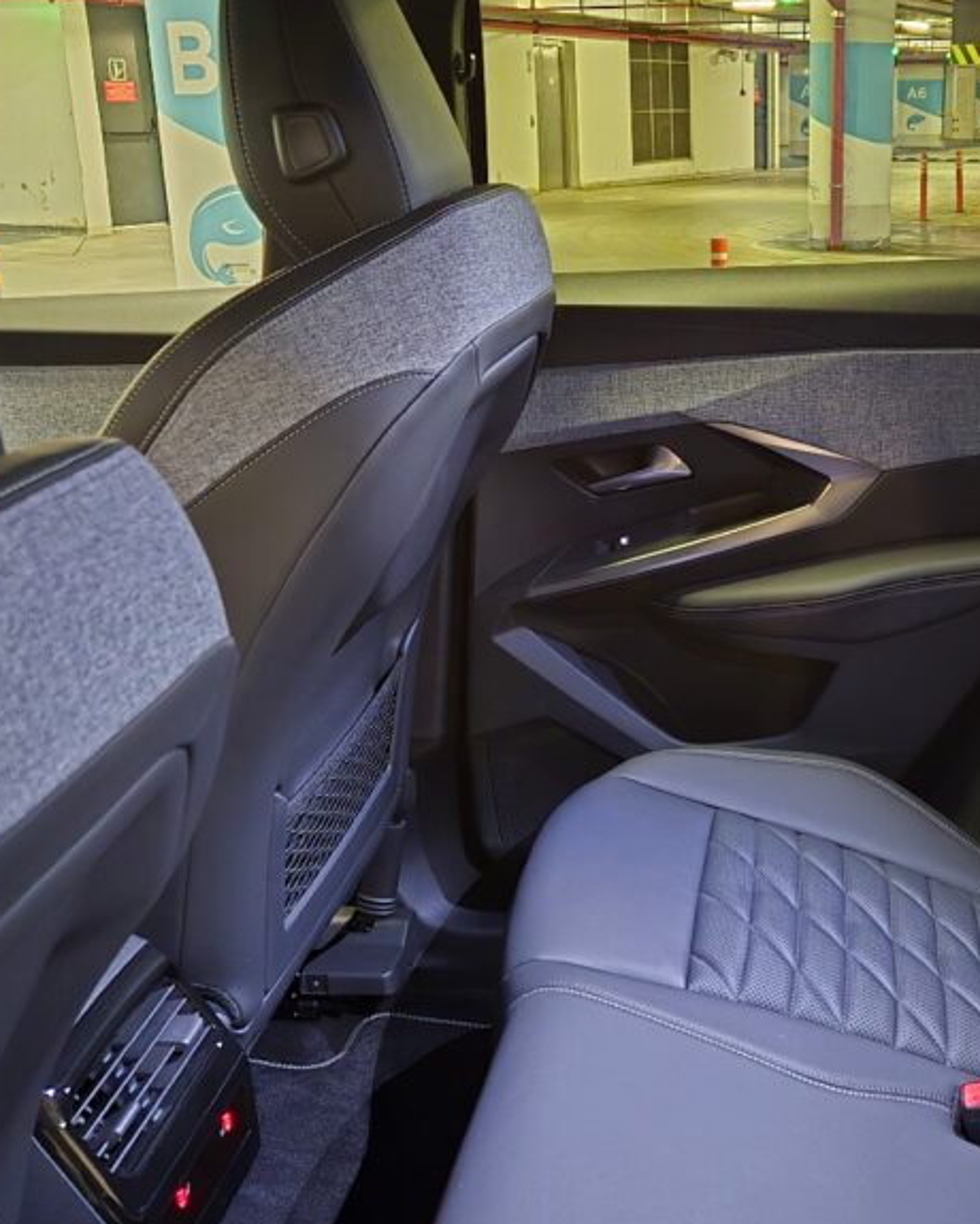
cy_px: 524
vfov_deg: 45.7
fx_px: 1450
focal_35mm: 40
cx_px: 788
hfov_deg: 36.1
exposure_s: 1/17
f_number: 1.8
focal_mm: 5.4
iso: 2500
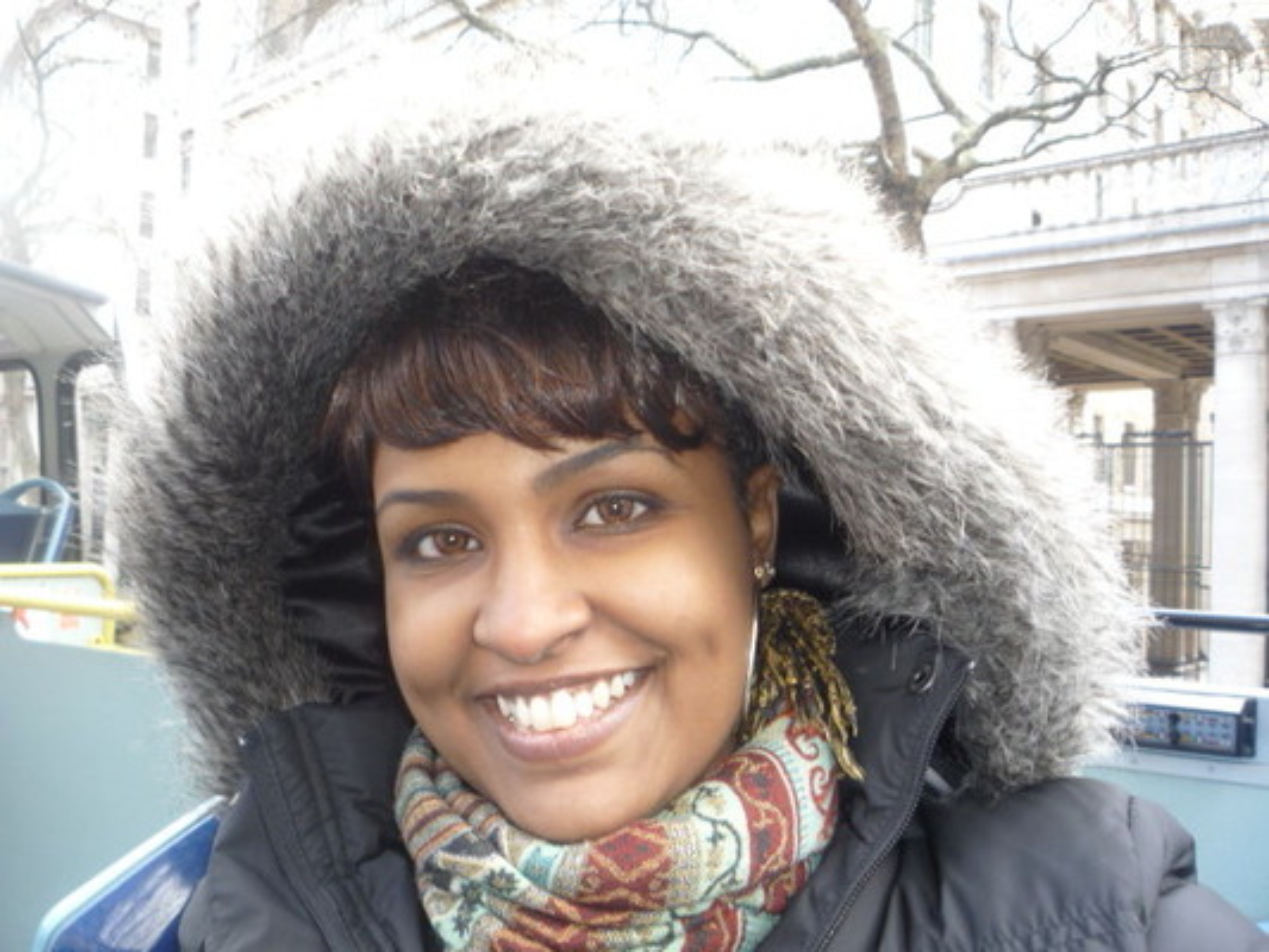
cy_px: 476
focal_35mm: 30
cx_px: 634
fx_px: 1100
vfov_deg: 46.8
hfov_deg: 60.0
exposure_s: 1/30
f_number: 3.3
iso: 100
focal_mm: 5.2
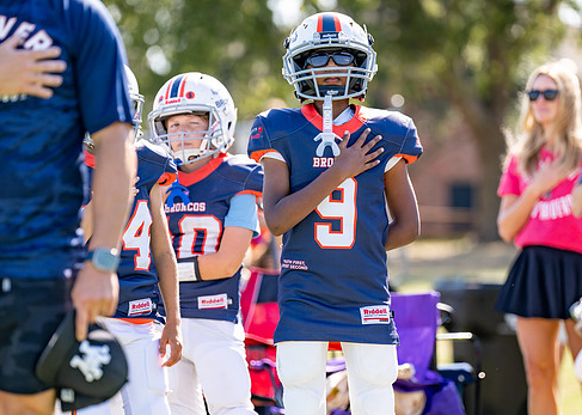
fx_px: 3716
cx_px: 304
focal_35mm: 225
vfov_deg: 6.4
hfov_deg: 9.0
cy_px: 244
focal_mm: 156
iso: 100
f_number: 2.8
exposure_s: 1/800
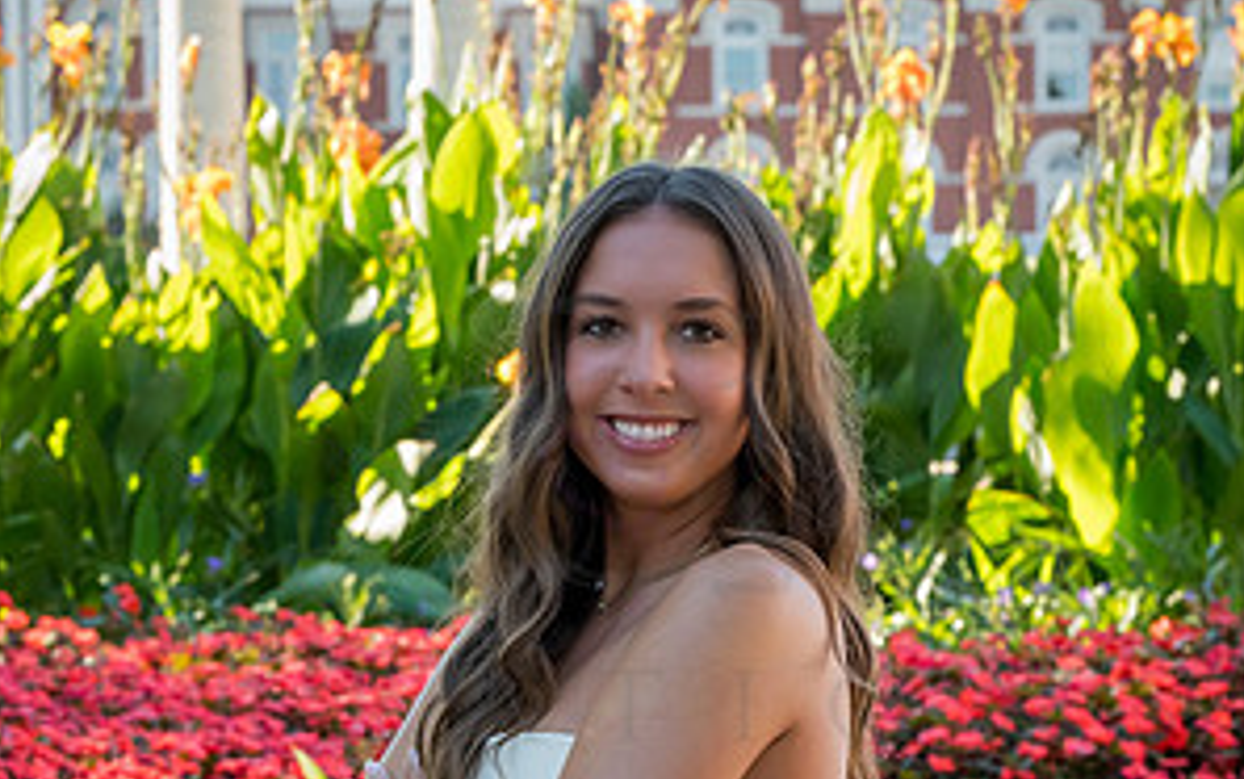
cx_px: 624
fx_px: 6276
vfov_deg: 7.1
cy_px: 854
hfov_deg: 11.3
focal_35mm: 185
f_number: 13
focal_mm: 120
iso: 800
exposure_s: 1/80
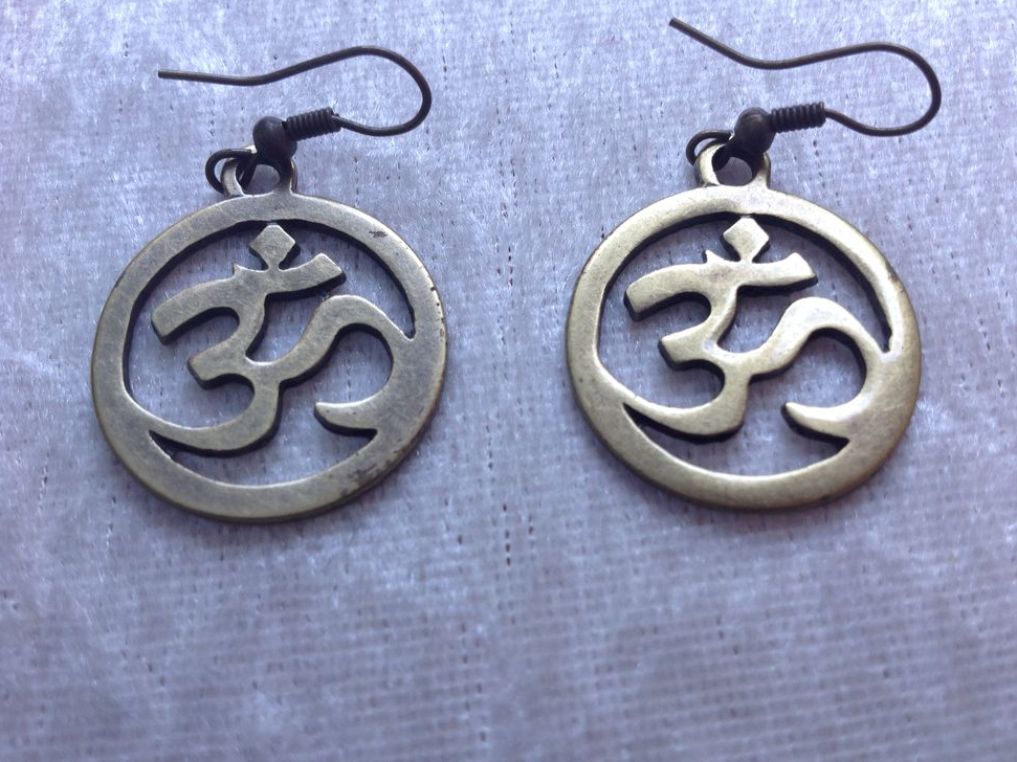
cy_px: 372
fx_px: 1058
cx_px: 521
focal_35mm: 36
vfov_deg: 39.6
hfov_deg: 51.4
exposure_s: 1/30
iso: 50
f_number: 2.4
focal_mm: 4.28
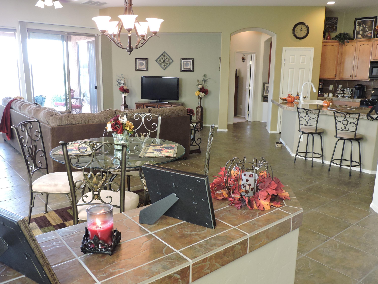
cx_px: 189
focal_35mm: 30
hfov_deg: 60.0
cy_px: 142
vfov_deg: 46.8
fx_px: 328
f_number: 3.1
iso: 320
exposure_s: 1/30
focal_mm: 5.4
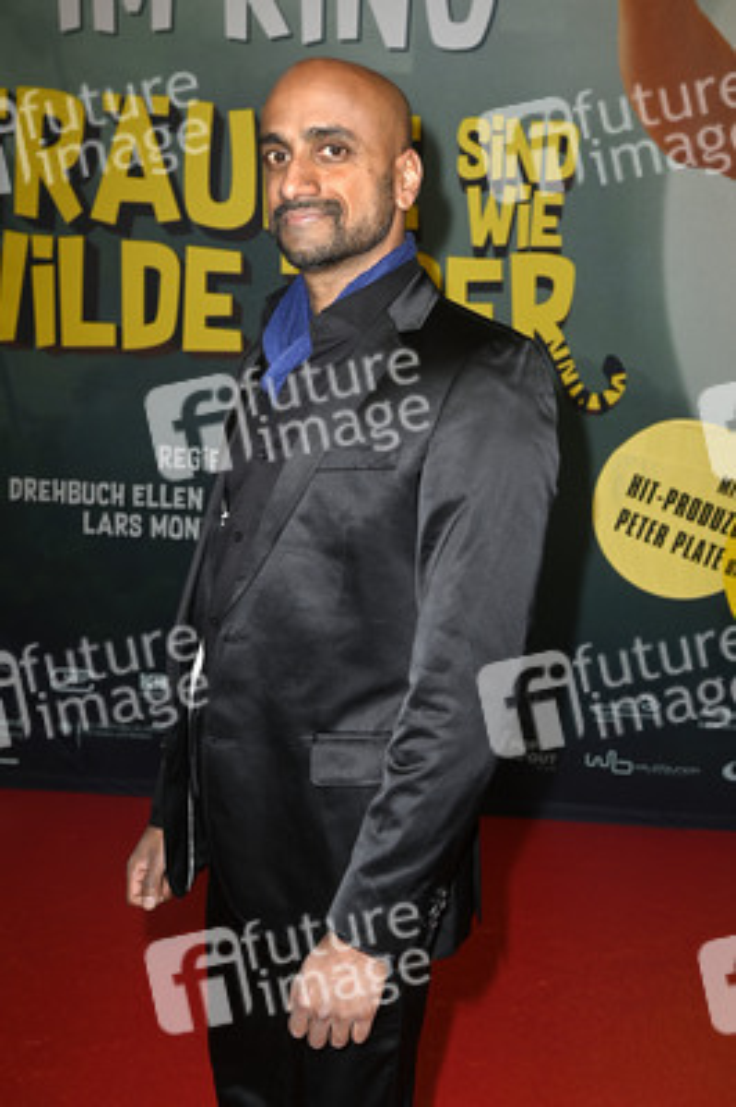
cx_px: 368
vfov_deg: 46.4
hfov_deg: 31.8
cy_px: 554
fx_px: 1290
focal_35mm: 42
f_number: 5.6
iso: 500
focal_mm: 42
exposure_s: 1/250
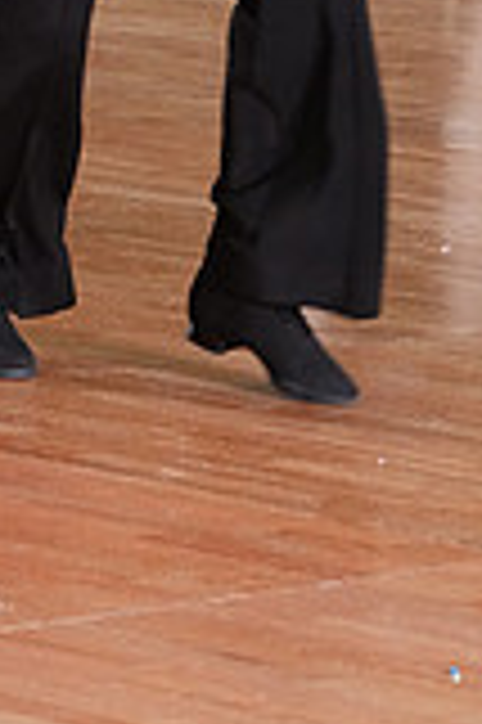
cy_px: -382
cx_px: -372
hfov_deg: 5.3
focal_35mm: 256
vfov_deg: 7.9
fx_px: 5152
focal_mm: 71
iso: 3200
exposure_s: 1/200
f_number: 6.3
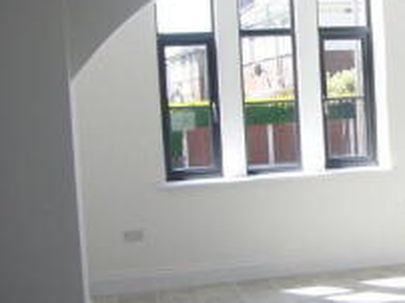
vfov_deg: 18.2
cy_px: 156
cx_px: 500
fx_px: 947
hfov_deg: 22.1
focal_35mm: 81
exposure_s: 1/160
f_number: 2.8
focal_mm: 4.6
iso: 80
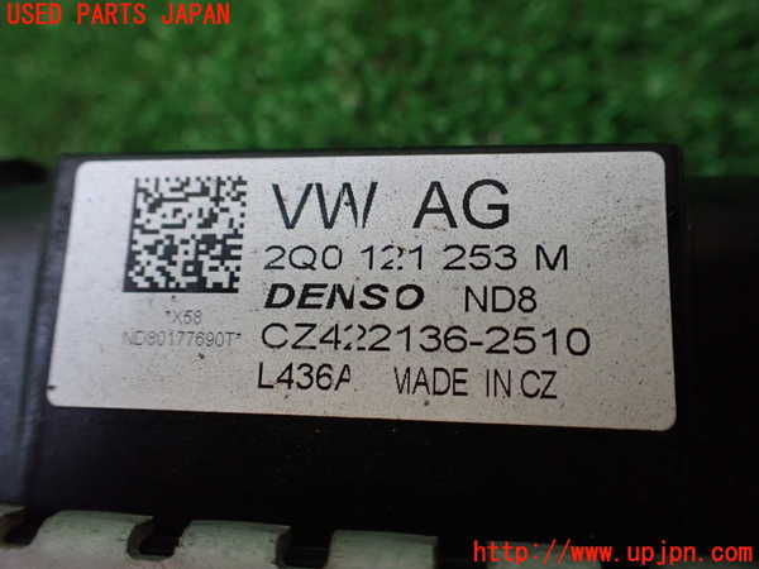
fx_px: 658
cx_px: 380
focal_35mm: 30
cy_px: 284
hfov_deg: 60.0
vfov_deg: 46.8
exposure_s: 1/40
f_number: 2.3
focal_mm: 5.4
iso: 800
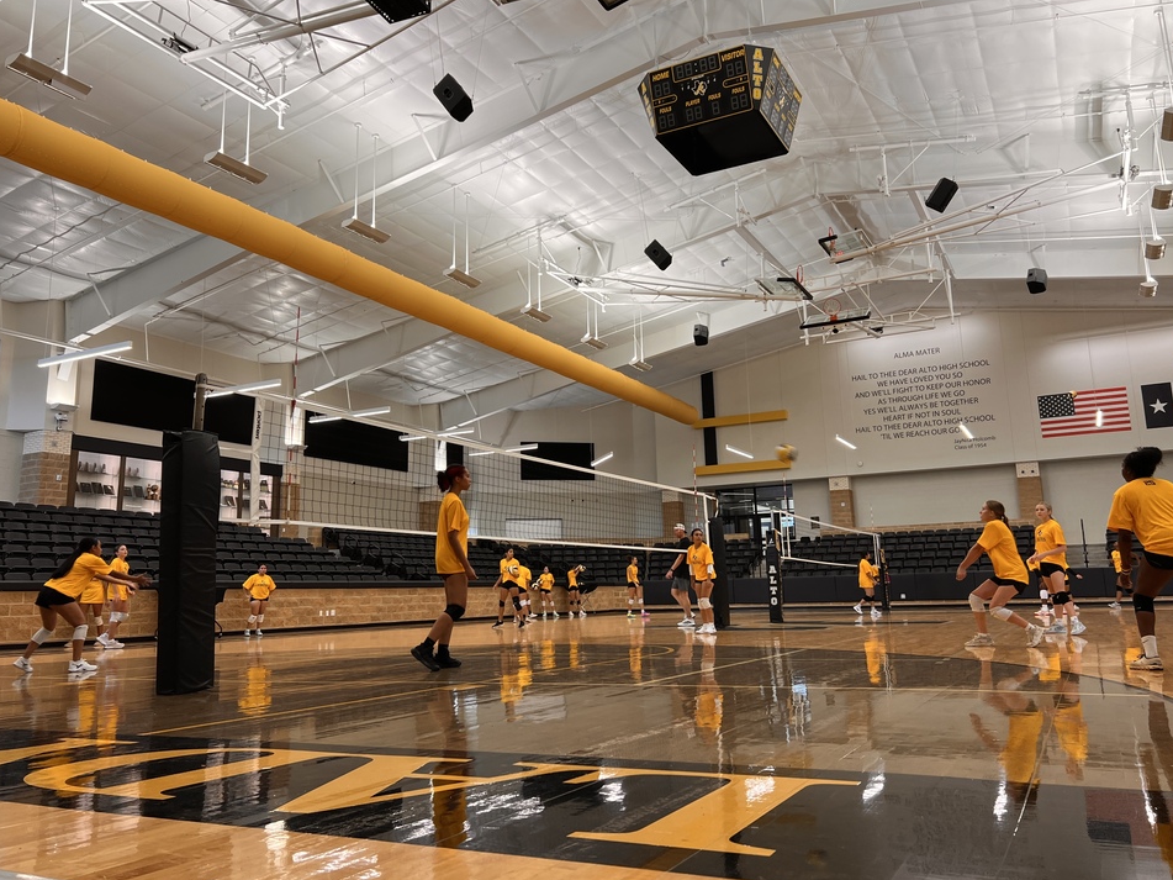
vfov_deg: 49.7
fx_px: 949
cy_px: 411
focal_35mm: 28
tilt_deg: +11.1
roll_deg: +1.7
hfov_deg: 63.4
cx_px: 597
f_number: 1.5
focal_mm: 5.7
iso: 50
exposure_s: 1/121
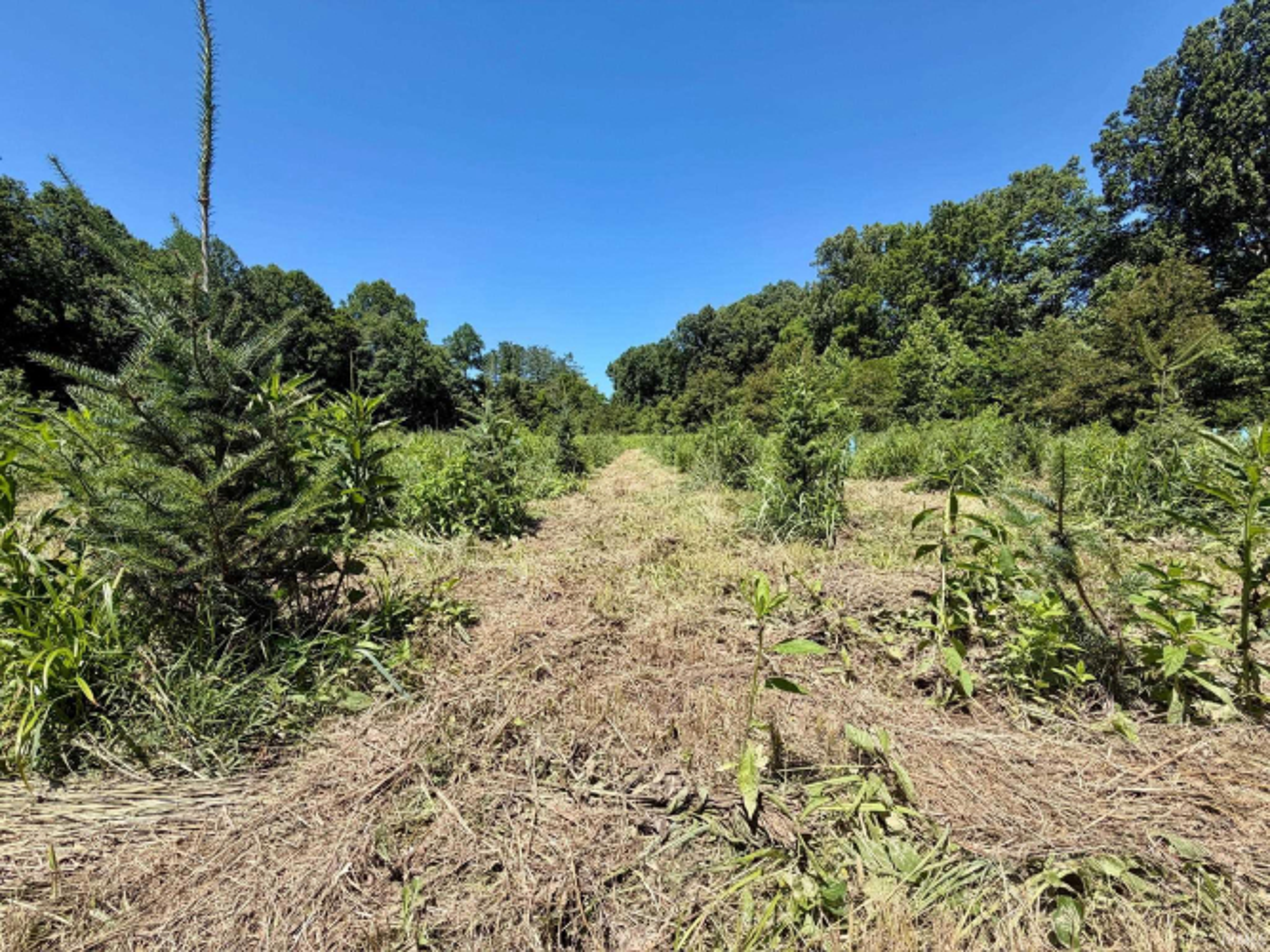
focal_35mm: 14
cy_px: 476
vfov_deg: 85.7
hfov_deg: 102.1
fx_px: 514
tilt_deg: -3.5
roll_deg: +2.3
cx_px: 635
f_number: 2.2
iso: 25
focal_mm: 2.22
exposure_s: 1/770
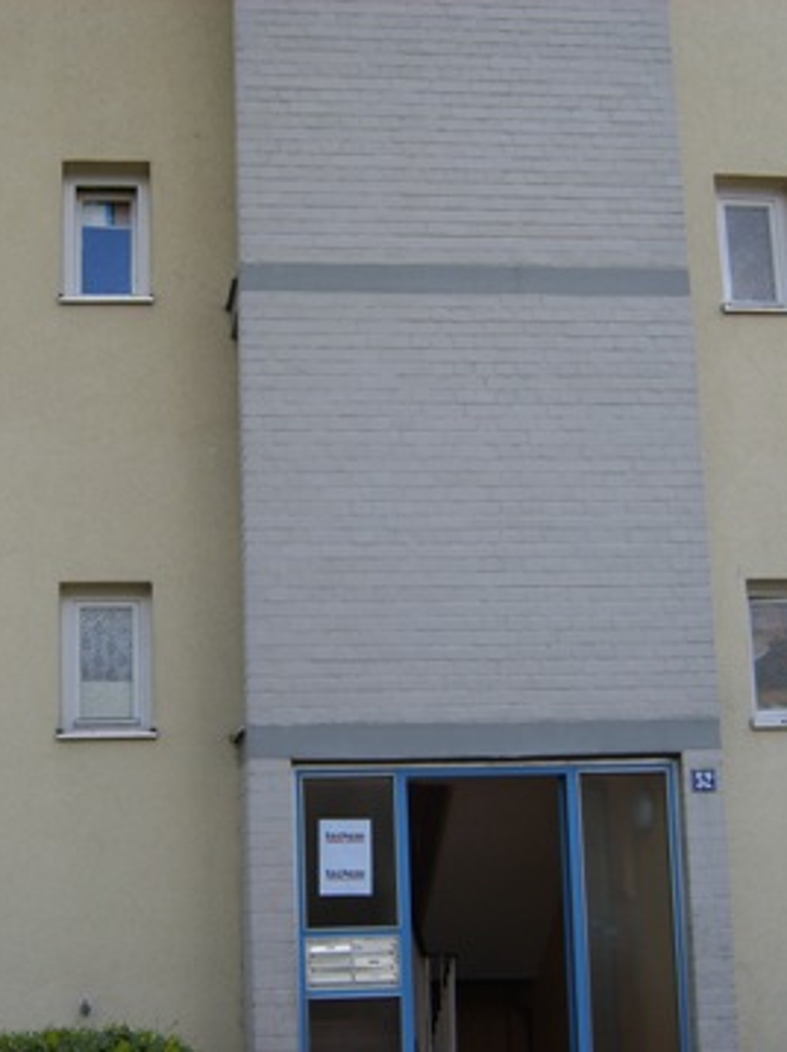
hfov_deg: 24.7
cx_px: 311
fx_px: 1791
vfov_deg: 32.7
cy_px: 526
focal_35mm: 59
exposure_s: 1/180
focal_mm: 9.2
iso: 50
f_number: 3.1
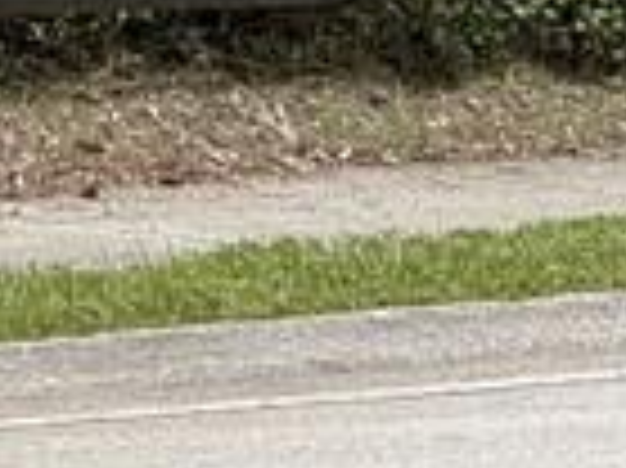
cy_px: -342
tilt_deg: -1.7
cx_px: -405
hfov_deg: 2.7
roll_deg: +1.1
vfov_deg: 2.0
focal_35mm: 737
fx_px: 13317
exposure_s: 1/638
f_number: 2.8
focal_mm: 16.89
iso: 32
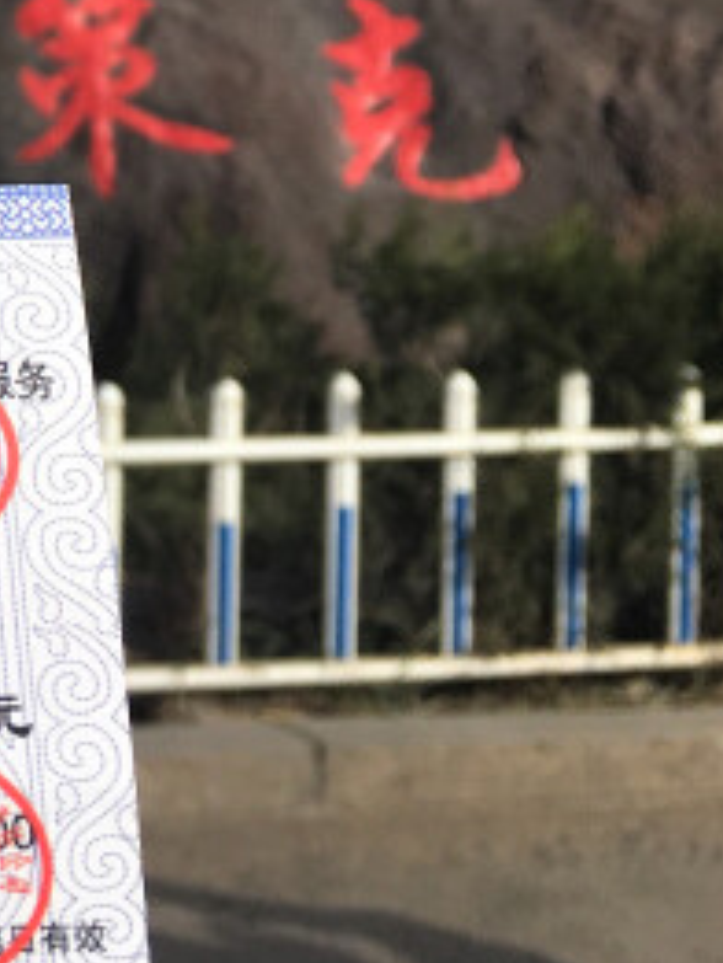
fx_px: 2476
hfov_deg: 14.5
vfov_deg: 21.1
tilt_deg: -0.2
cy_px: -37
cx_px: -605
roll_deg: +0.0
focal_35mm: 89
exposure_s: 1/2959
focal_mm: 4.15
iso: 25
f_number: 2.2
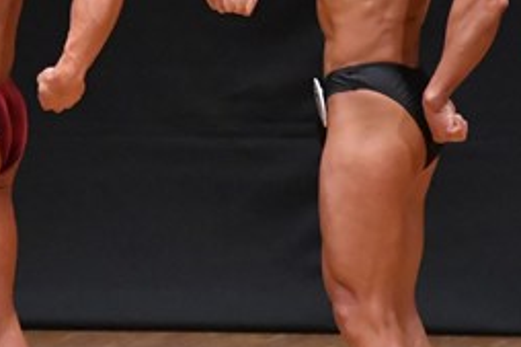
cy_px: 66
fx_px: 11237
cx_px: 225
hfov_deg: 2.7
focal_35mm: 777
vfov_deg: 1.8
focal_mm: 170
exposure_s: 1/400
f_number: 5.6
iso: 6400
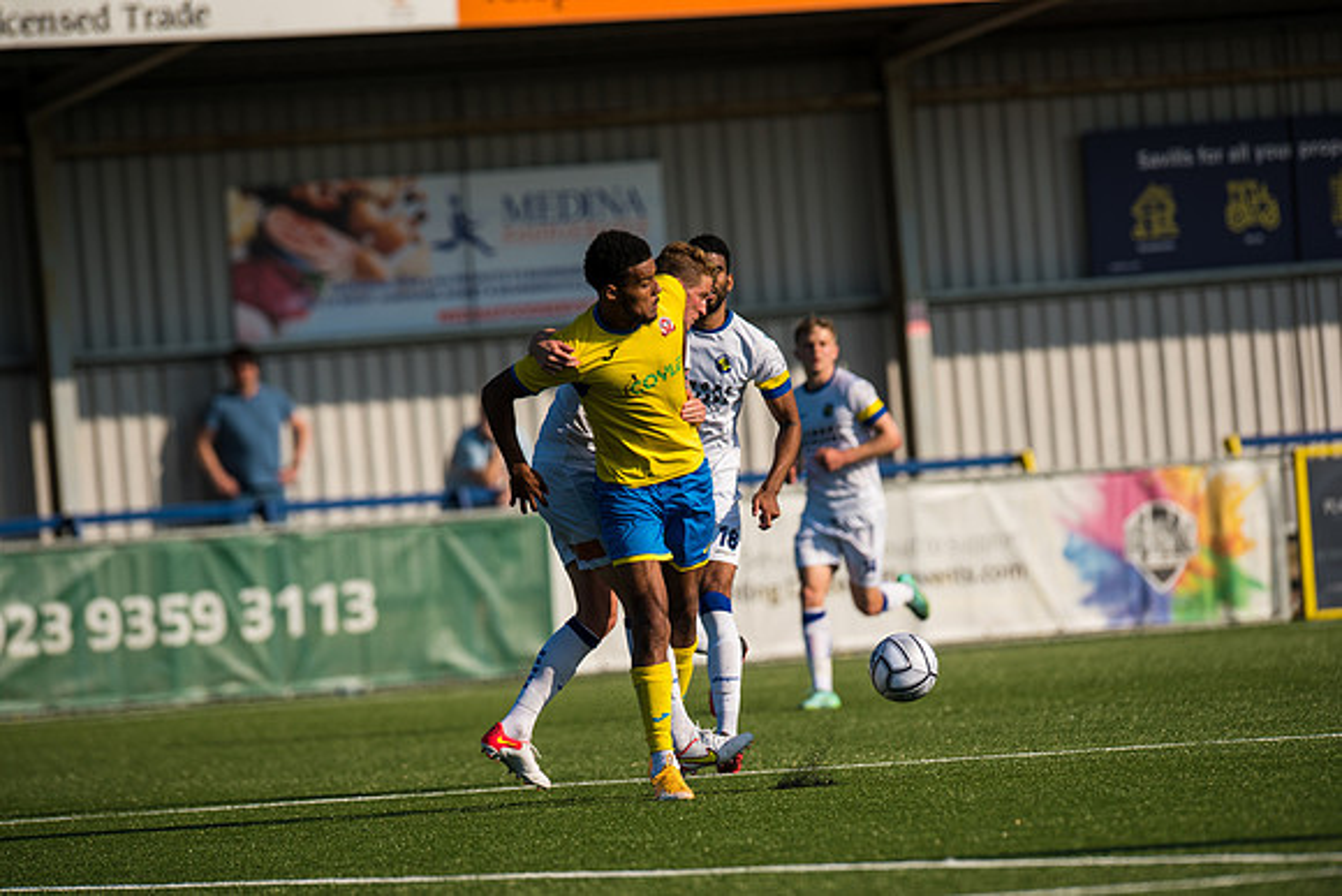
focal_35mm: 400
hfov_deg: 5.2
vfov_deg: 3.4
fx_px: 14914
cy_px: 448
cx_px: 671
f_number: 5
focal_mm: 400
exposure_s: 1/4000
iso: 200
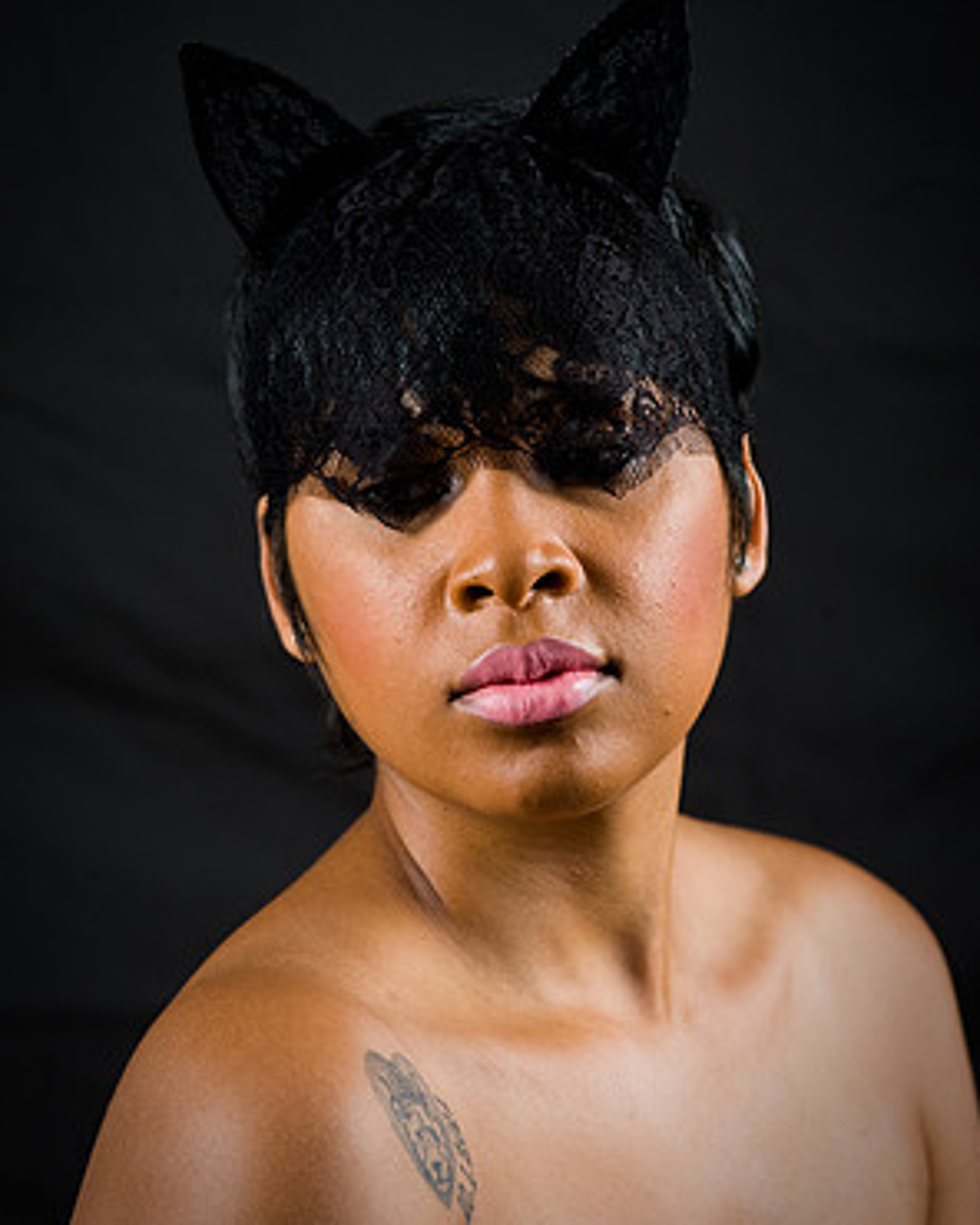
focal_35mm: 228
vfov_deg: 8.5
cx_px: 488
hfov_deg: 6.8
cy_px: 573
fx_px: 8266
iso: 200
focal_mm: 200
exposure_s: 1/125
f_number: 5.6
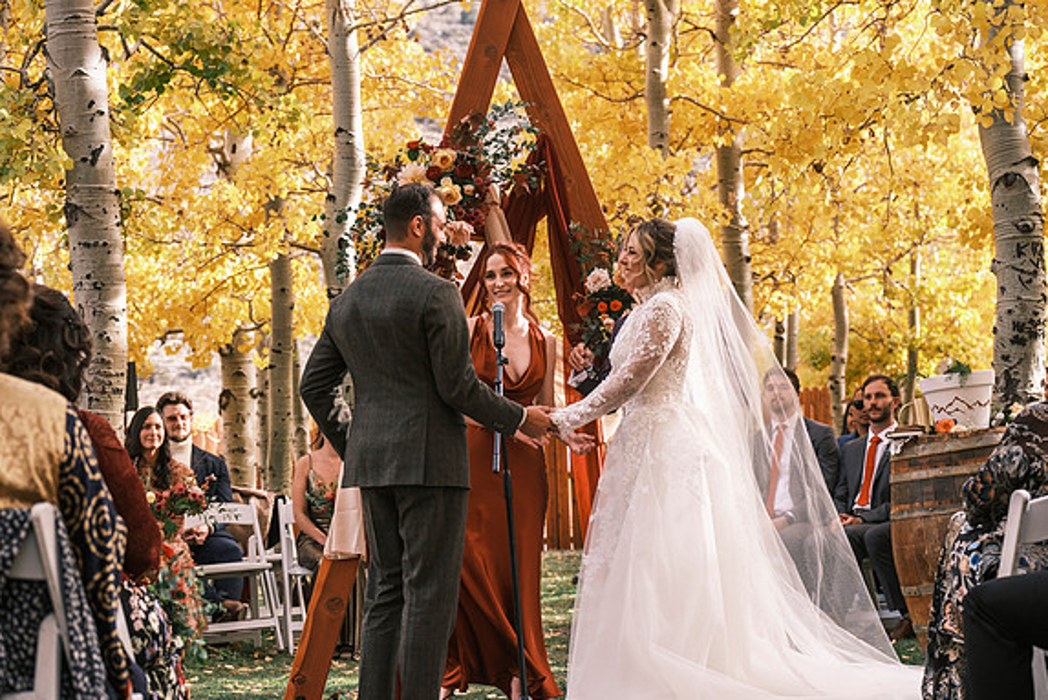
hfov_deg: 22.9
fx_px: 2593
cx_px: 523
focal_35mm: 89
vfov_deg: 15.4
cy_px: 352
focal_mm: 58.7
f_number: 3.6
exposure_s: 1/500
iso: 400
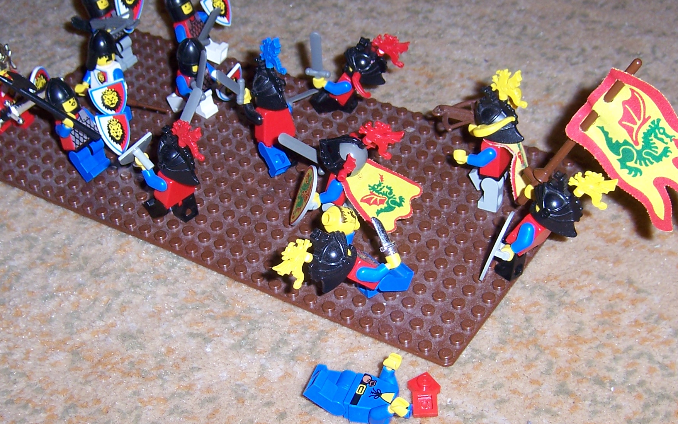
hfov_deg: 36.3
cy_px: 212
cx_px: 314
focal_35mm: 56
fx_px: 1035
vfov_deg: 23.1
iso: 80
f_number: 2.8
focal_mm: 6.2
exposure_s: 1/60
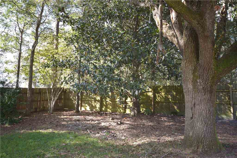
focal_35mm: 30
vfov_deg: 43.6
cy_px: 79
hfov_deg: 61.9
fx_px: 197
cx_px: 118
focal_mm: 20
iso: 220
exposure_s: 1/60
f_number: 5.6
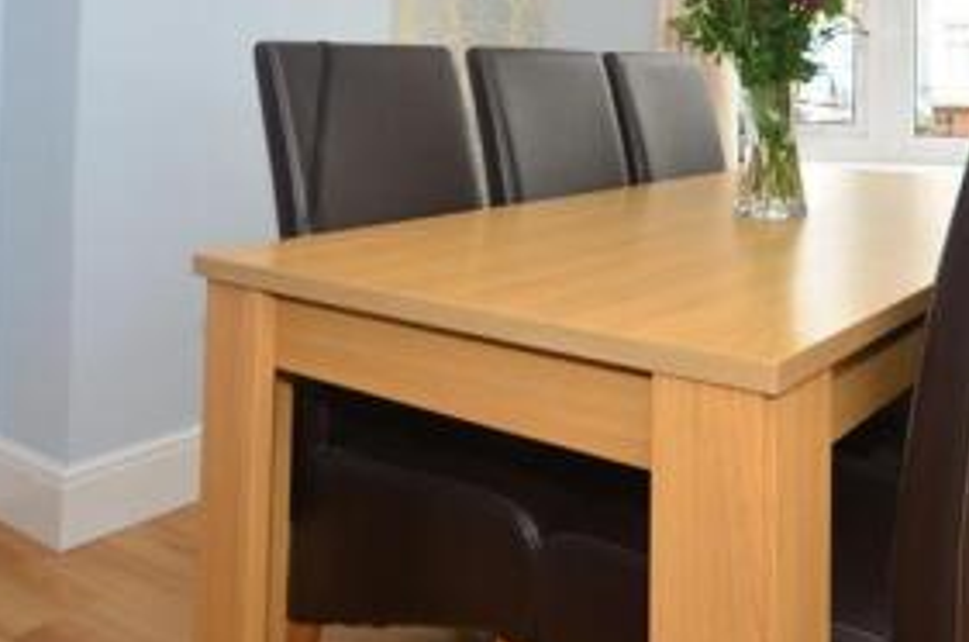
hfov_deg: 53.4
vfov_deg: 34.8
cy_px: 28
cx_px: 648
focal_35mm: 35
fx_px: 940
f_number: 5
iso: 200
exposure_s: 1/100
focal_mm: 10
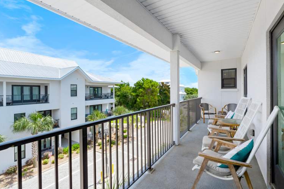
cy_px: 91
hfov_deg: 93.3
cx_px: 146
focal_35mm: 17
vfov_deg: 70.4
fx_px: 134
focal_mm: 16
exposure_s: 1/800
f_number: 8
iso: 800
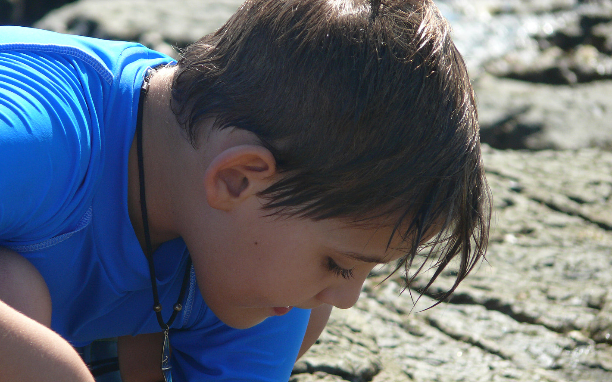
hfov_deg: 6.6
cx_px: 270
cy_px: 223
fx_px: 5320
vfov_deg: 4.1
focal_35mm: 319
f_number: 3.6
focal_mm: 56.5
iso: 100
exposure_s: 1/640
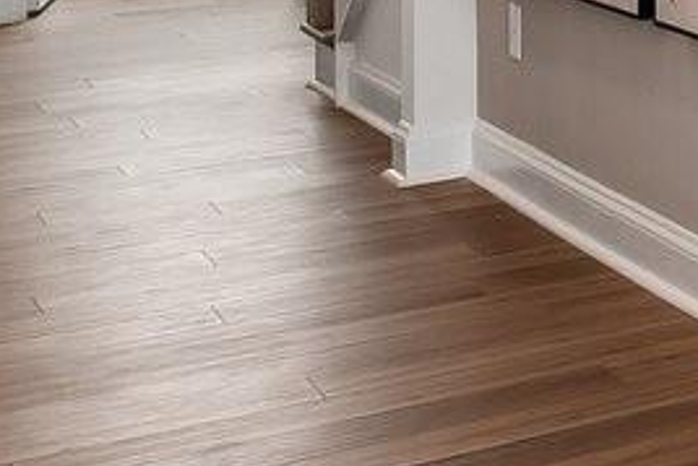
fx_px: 2076
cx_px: 2388
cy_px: -355
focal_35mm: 107
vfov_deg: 11.9
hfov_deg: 9.8
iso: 200
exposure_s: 1/160
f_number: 8
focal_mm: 14
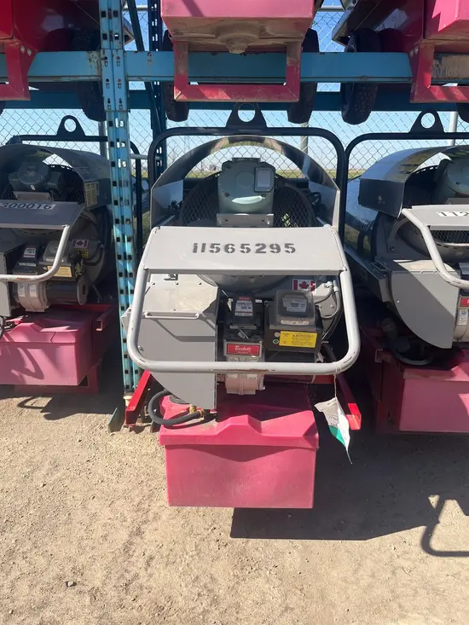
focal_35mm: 26
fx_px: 470
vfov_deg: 67.3
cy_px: 312
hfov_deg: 53.1
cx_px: 234
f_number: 1.6
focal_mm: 5.1
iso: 50
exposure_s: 1/2137
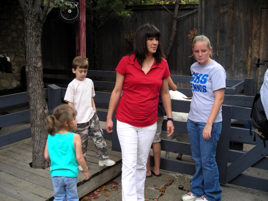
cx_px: 134
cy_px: 100
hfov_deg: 49.0
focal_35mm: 38
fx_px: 294
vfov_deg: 37.7
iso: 50
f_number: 3.2
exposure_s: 1/54
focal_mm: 6.3
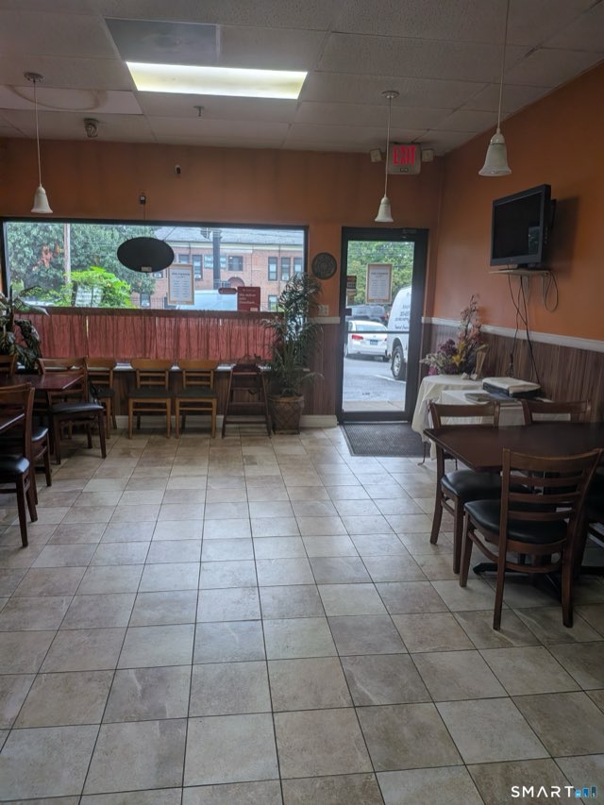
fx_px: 558
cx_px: 302
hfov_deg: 56.8
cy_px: 402
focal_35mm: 24
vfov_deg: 71.6
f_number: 1.7
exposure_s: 1/120
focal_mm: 4.53
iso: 34
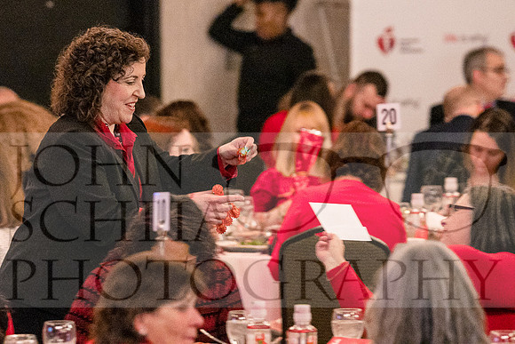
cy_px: 143
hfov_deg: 6.5
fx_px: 4533
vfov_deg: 4.3
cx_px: 214
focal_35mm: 317
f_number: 4
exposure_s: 1/100
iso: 6400
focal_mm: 181
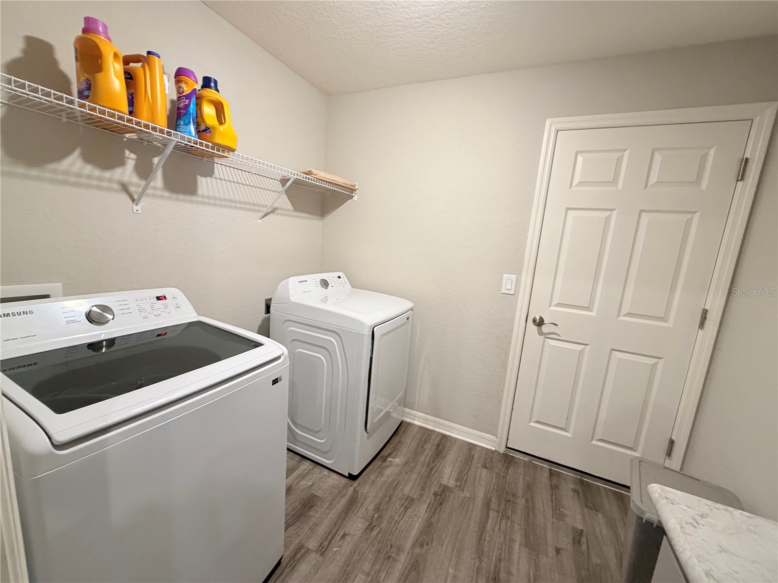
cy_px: 292
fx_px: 315
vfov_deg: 85.7
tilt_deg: -9.8
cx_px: 389
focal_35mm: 14
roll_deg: -4.0
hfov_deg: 102.1
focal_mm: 2.22
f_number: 2.2
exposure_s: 1/60
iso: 320
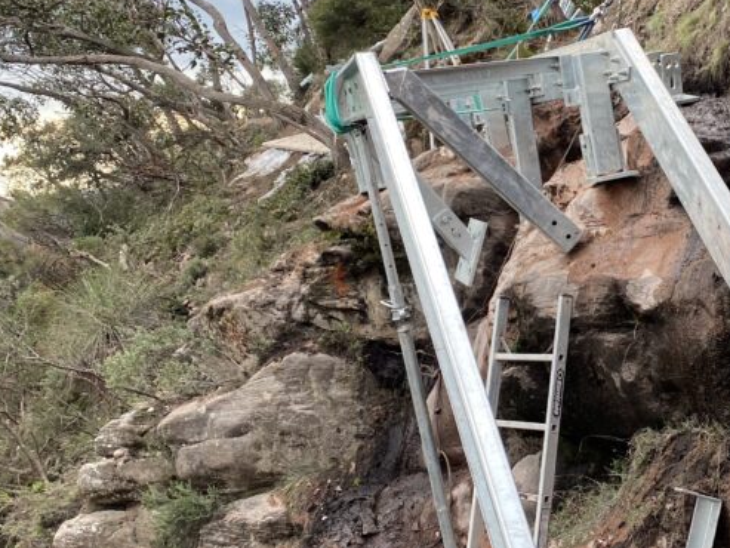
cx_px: 657
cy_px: 284
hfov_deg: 33.6
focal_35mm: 54
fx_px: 1139
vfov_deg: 27.0
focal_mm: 4.25
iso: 50
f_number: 1.8
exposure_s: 1/121
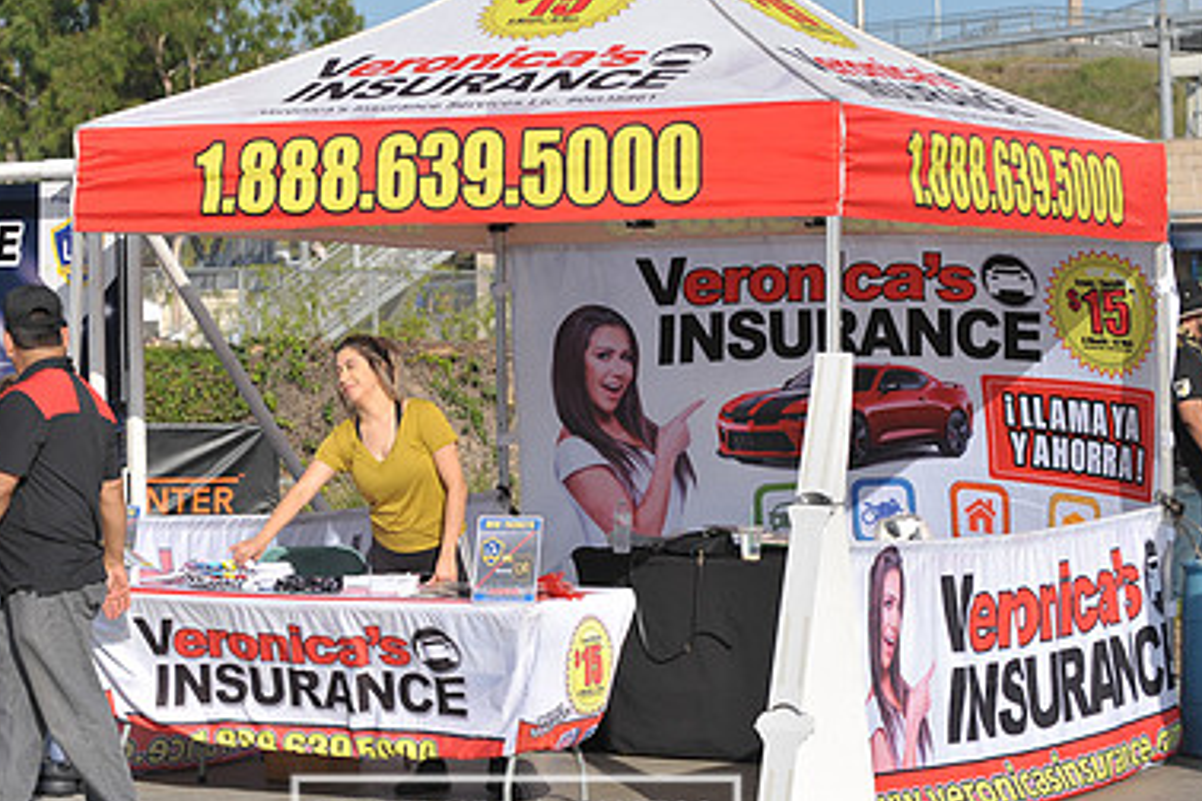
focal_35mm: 115
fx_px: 3839
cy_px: 340
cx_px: 515
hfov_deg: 17.8
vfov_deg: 11.9
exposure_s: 1/2000
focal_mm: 75
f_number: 4.5
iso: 250
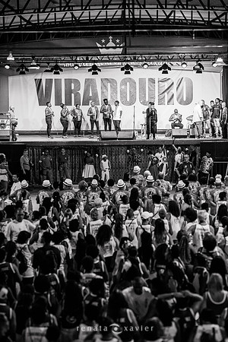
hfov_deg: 16.1
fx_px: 807
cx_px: 114
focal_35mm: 85
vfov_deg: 23.9
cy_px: 171
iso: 1000
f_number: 1.8
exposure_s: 1/800
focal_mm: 85
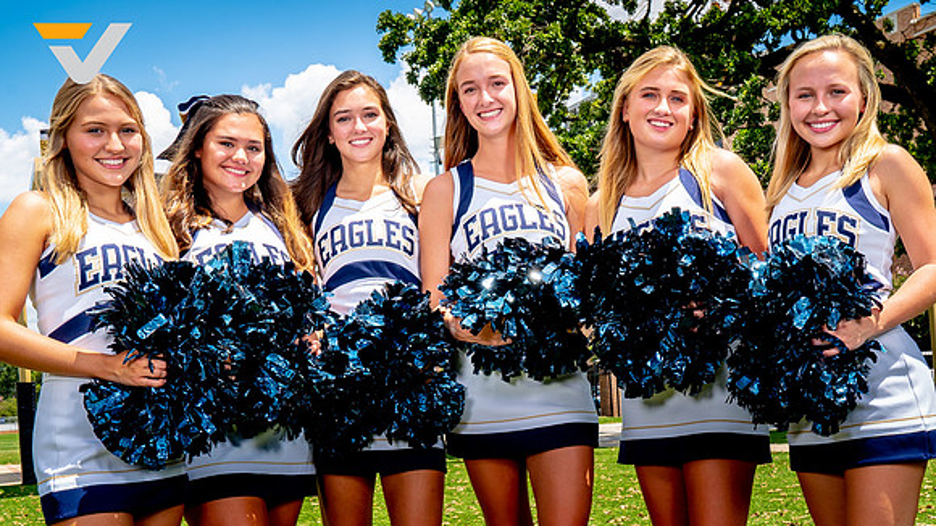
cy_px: 402
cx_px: 451
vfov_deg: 25.2
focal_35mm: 47
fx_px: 1160
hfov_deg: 43.9
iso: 100
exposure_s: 1/125
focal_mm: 29
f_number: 9
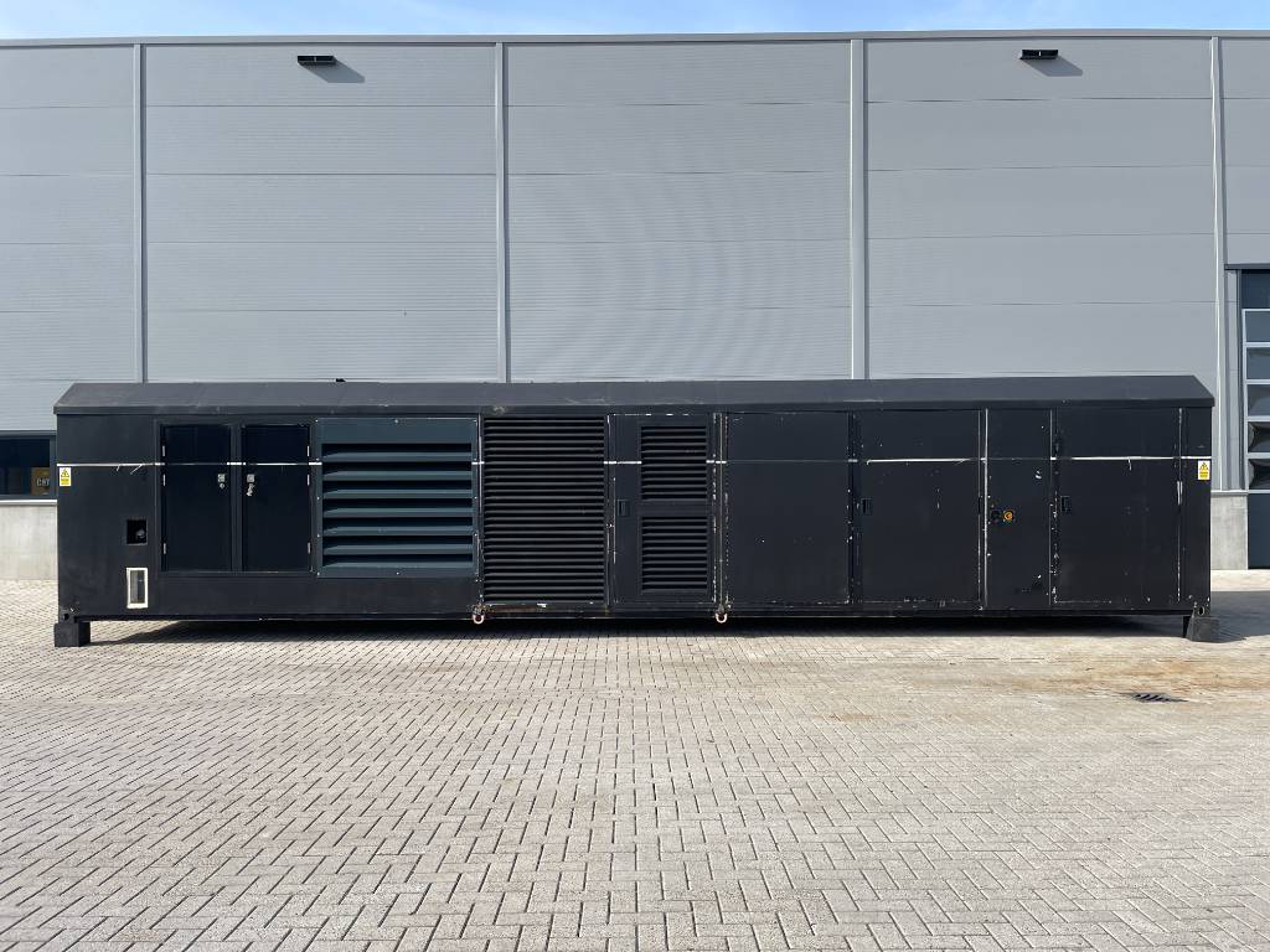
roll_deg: +0.5
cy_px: 476
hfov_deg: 67.3
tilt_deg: -0.3
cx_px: 635
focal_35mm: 26
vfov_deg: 53.1
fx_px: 954
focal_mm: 4.2
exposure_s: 1/3040
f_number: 1.6
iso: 50
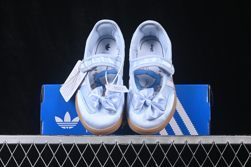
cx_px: 126
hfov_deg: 27.0
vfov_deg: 18.2
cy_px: 84
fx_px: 523
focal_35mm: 75
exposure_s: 1/80
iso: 160
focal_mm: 50
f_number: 8
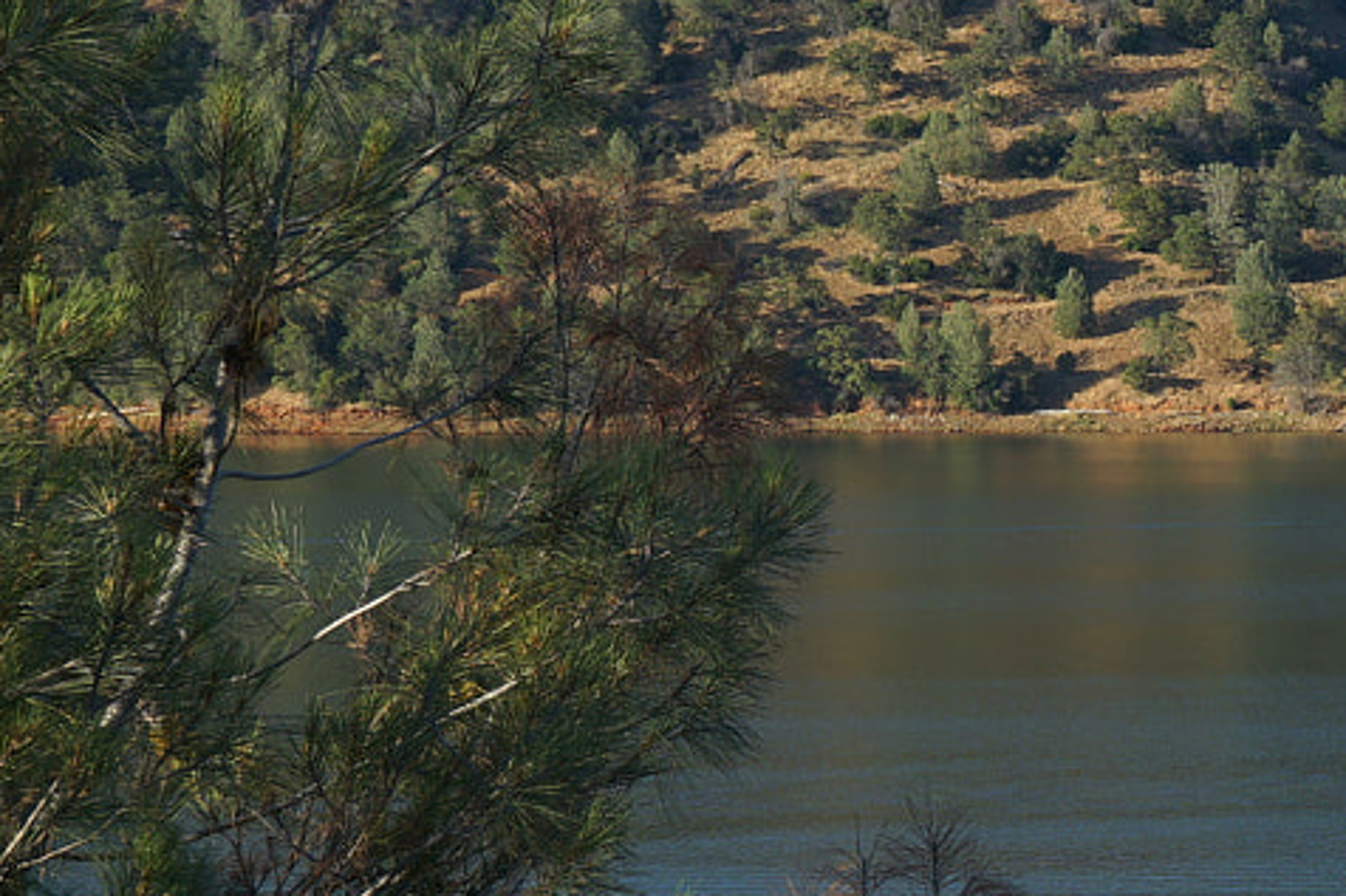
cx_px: 1646
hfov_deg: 12.7
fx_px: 5905
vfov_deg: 8.7
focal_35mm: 158
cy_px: 565
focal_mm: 47
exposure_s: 1/125
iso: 100
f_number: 9
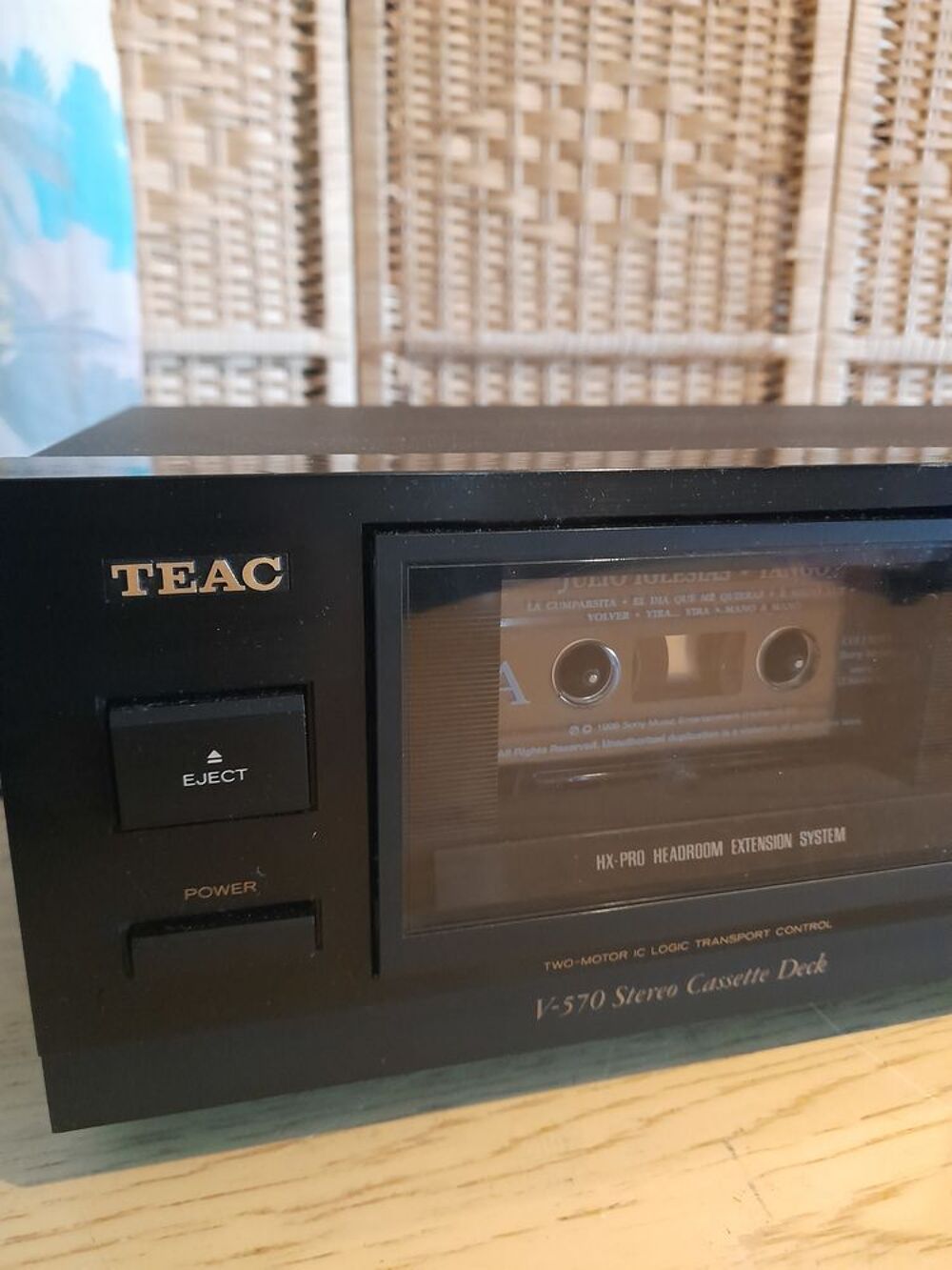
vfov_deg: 69.4
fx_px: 917
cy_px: 635
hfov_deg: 54.9
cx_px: 476
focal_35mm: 25
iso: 1000
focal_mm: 4.6
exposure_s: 1/20
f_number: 2
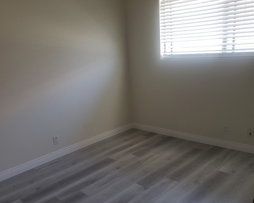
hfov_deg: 52.8
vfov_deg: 43.2
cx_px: 127
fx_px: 256
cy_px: 121
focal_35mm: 34
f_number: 2.4
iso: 160
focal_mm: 4.3
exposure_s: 1/60
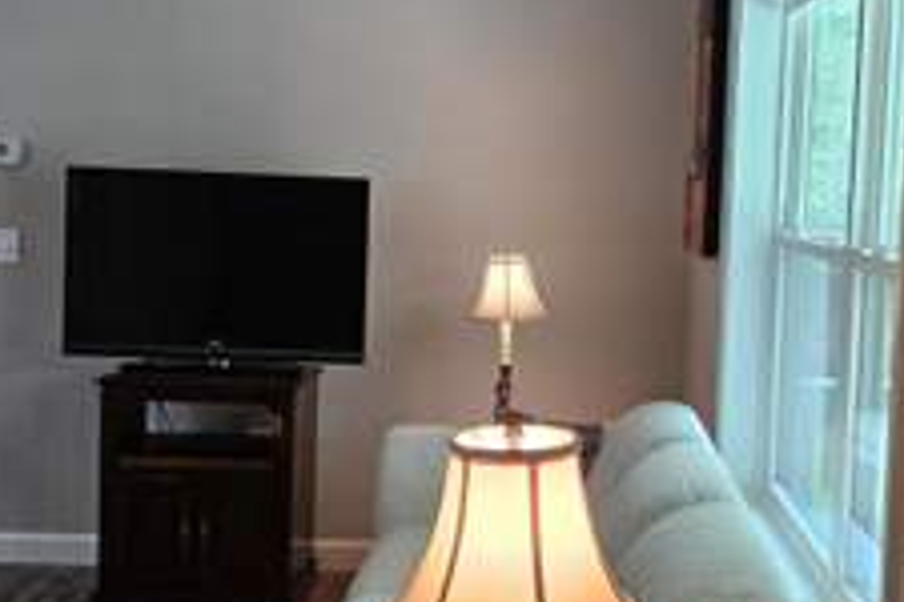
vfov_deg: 26.5
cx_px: 619
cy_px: 291
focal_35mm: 51
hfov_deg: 38.3
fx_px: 1281
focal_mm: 5.4
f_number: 1.8
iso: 200
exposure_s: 1/120
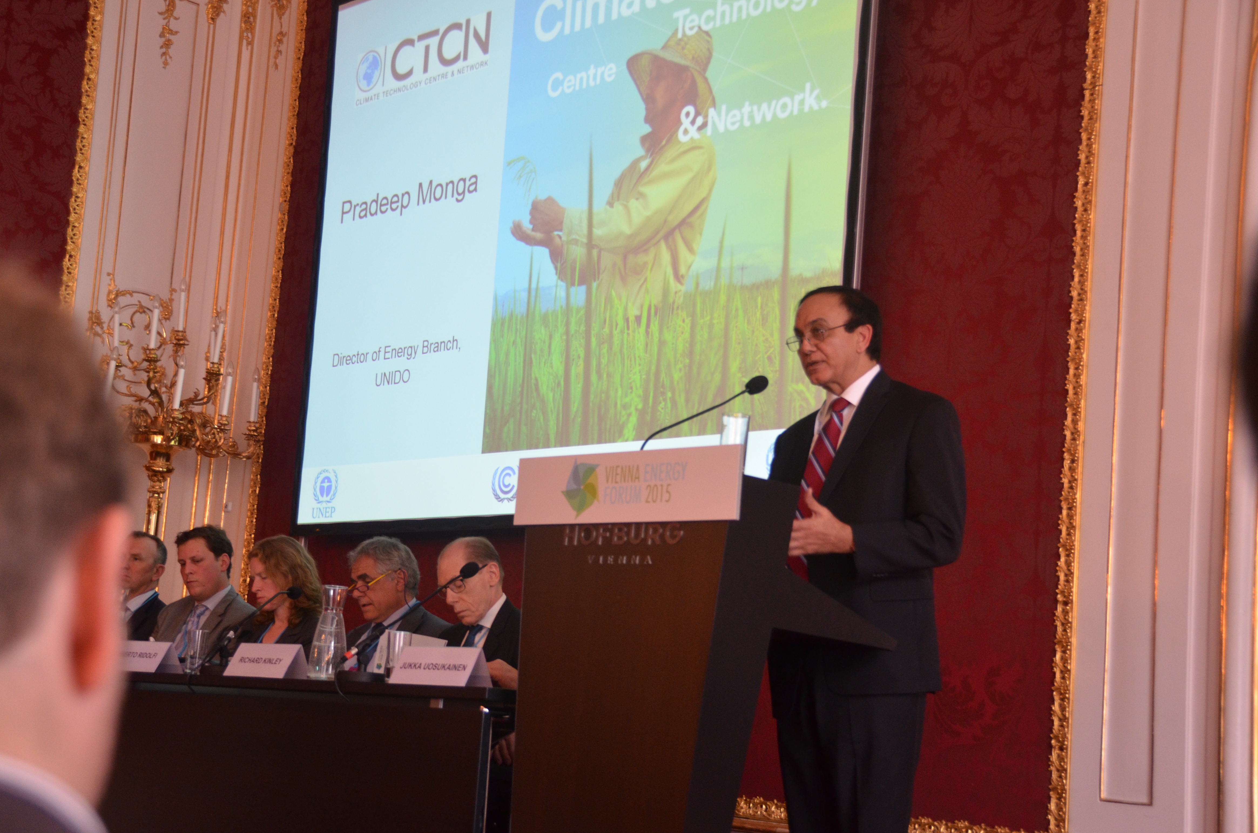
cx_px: 605
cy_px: 435
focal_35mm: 56
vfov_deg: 24.3
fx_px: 1936
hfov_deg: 36.0
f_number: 4.2
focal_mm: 35
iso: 1000
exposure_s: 1/50
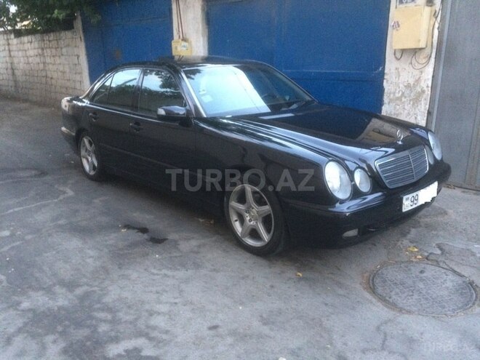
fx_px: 402
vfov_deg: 48.2
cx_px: 240
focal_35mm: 29
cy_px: 180
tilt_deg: -16.1
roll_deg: +1.7
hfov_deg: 61.7
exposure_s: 1/33
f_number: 2.2
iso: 320
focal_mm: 4.15
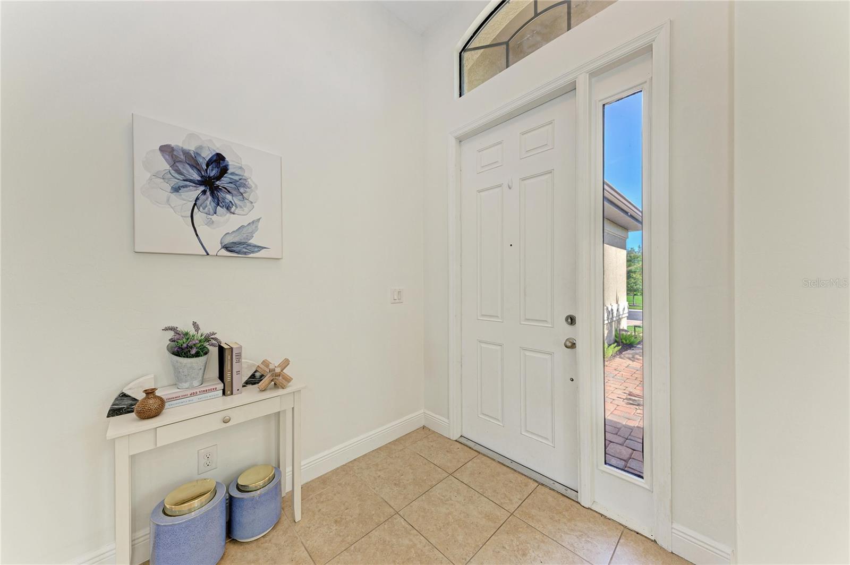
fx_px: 283
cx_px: 425
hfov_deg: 112.7
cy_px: 282
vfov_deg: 89.9
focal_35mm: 12
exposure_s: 1/15
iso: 200
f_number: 9
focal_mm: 12
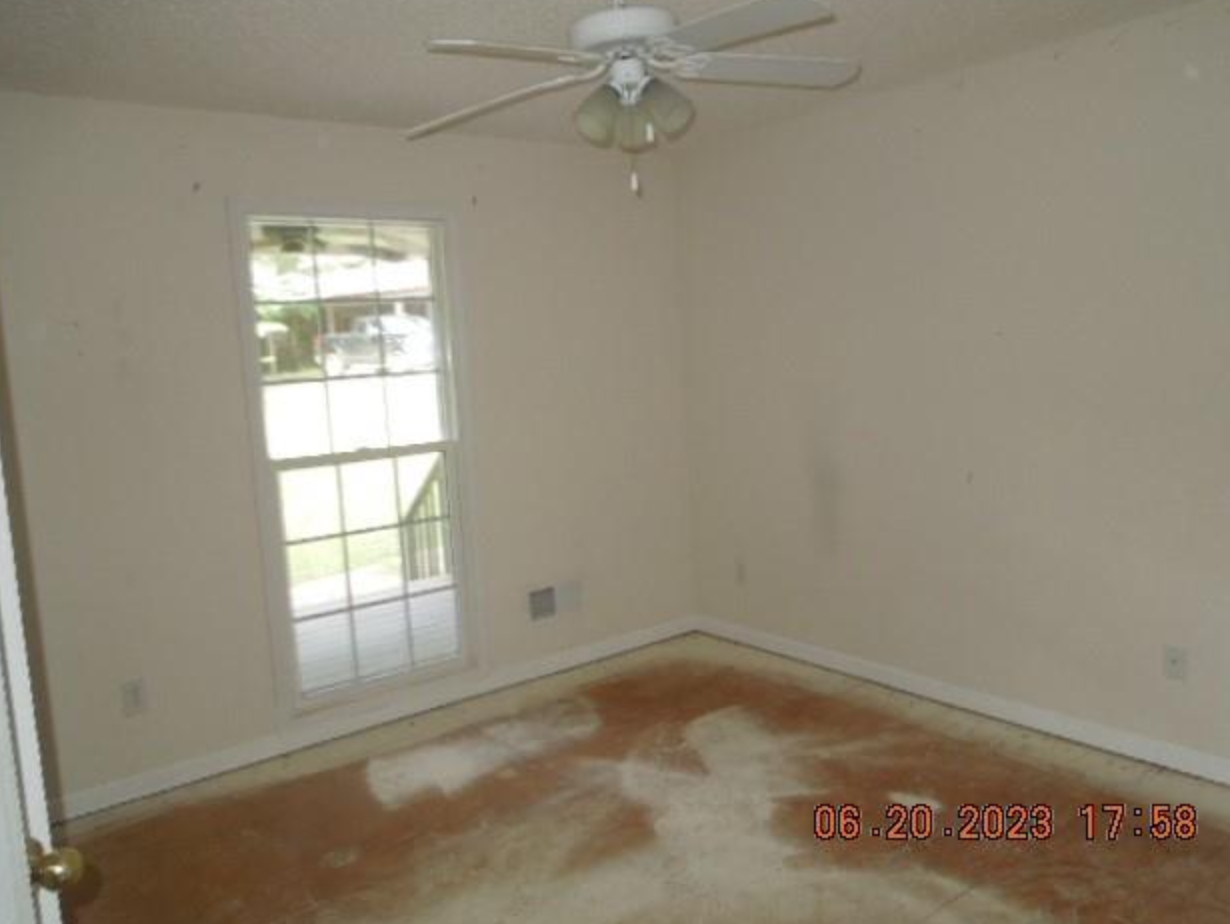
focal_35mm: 26
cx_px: 622
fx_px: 924
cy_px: 452
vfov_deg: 53.1
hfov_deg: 67.3
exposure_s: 1/30
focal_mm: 4.5
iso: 200
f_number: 3.3
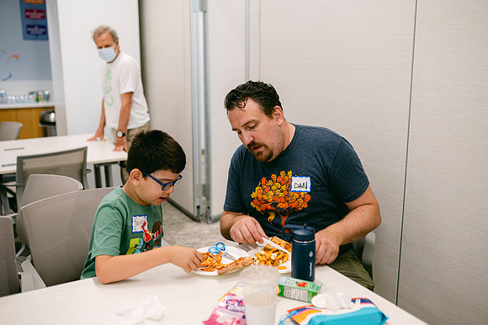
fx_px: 474
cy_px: 162
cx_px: 244
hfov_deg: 54.5
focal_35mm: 35
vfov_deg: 37.8
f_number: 2
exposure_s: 1/125
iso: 180
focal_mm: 35
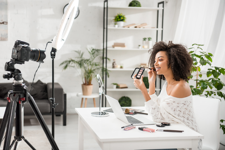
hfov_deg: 32.4
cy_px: 75
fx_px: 388
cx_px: 112
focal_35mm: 62
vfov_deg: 21.9
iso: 200
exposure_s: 1/200
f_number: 3.5
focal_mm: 62
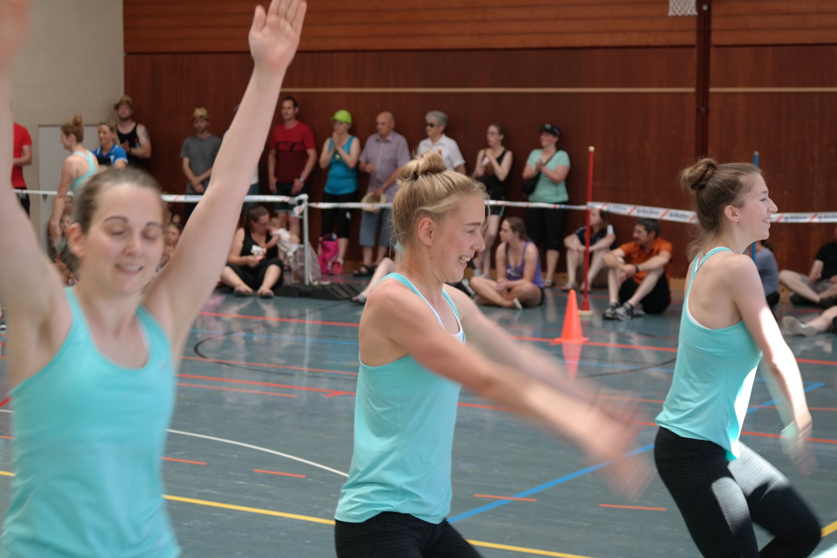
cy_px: 279
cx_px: 418
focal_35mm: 77
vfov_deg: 17.7
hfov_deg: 26.3
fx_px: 1790
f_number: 4
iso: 400
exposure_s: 1/80
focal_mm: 50
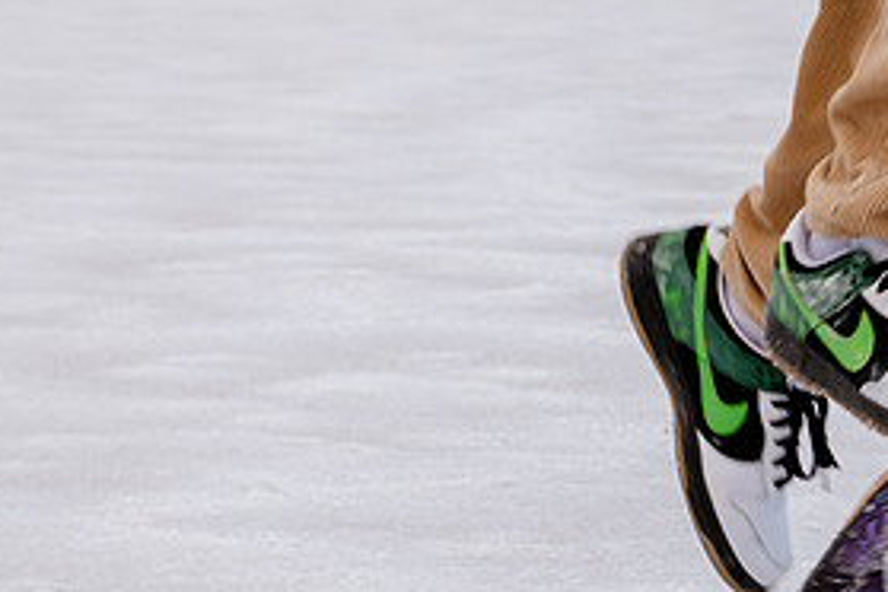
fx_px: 5229
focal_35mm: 212
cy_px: 623
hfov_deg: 9.7
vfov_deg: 6.5
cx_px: 646
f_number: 8
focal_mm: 75
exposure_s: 1/640
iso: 250
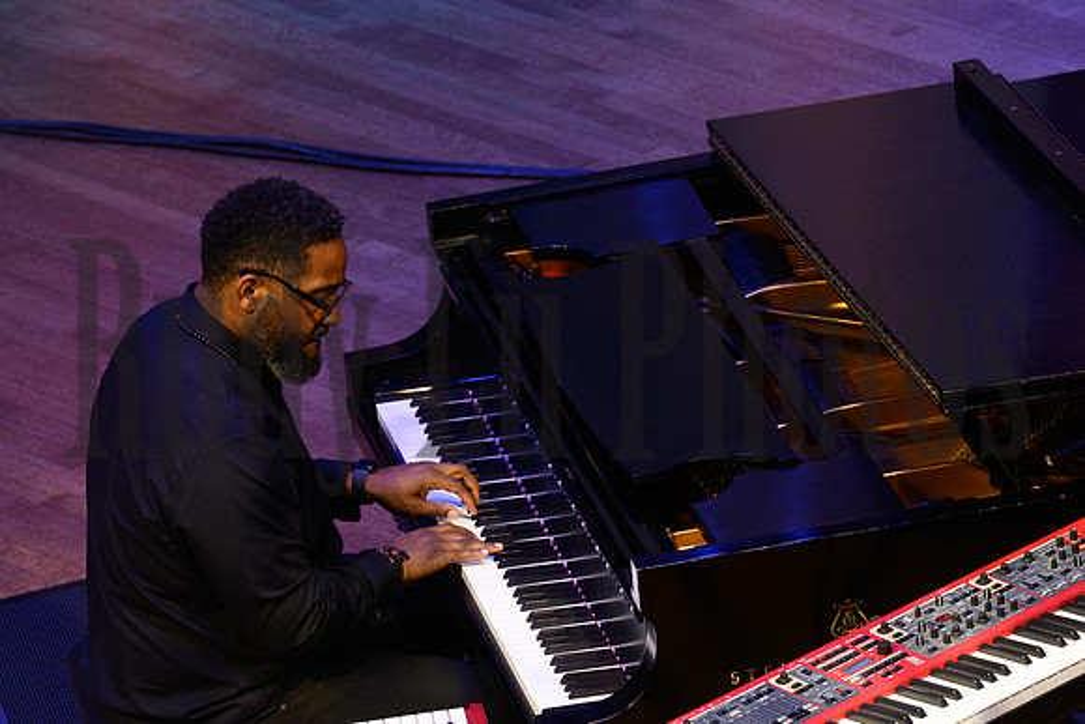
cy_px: 362
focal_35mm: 300
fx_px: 9043
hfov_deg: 6.9
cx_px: 542
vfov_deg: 4.6
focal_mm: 200
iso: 4000
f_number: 8
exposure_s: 1/250
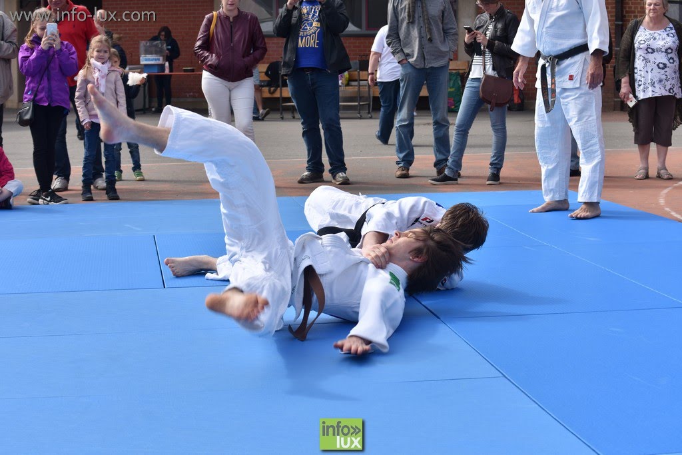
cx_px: 341
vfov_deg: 18.2
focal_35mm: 75
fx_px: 1421
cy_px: 228
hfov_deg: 27.0
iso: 100
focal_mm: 50
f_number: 6.3
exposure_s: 1/500
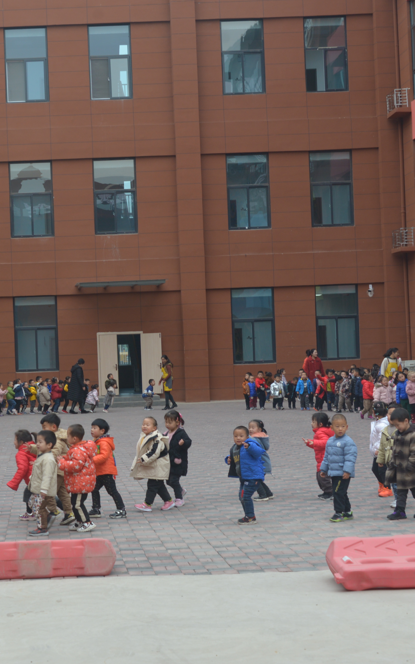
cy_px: 334
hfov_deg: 16.7
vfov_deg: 26.8
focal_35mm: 77
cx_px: 56
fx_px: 1394
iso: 400
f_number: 6.3
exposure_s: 1/160
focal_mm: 50
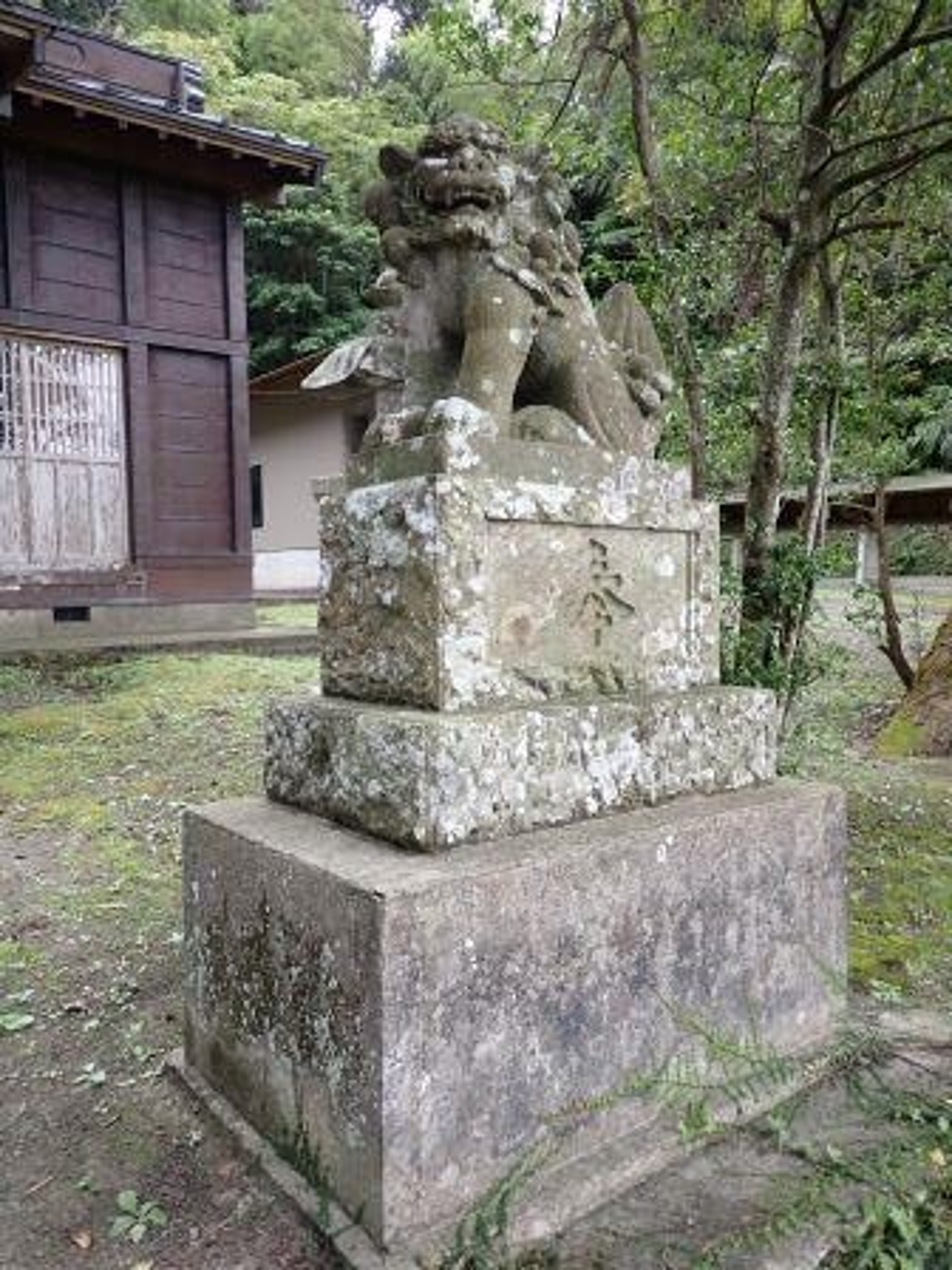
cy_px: 635
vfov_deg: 69.4
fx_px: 917
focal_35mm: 25
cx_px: 476
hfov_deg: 54.9
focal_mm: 4.5
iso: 200
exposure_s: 1/100
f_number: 2
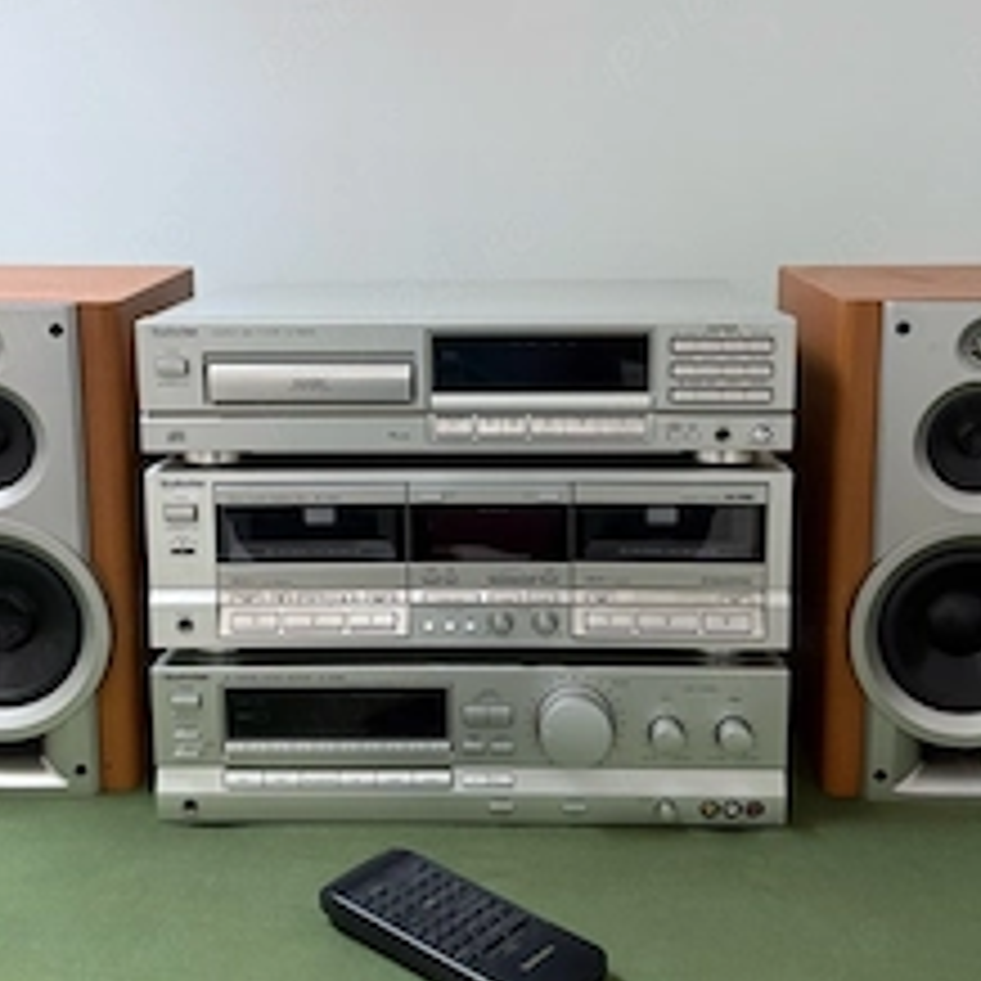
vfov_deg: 42.5
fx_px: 1250
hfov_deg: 42.8
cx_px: 486
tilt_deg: -9.5
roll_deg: +0.5
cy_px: 374
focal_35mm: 39
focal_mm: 6.76
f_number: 1.78
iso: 320
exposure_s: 1/60
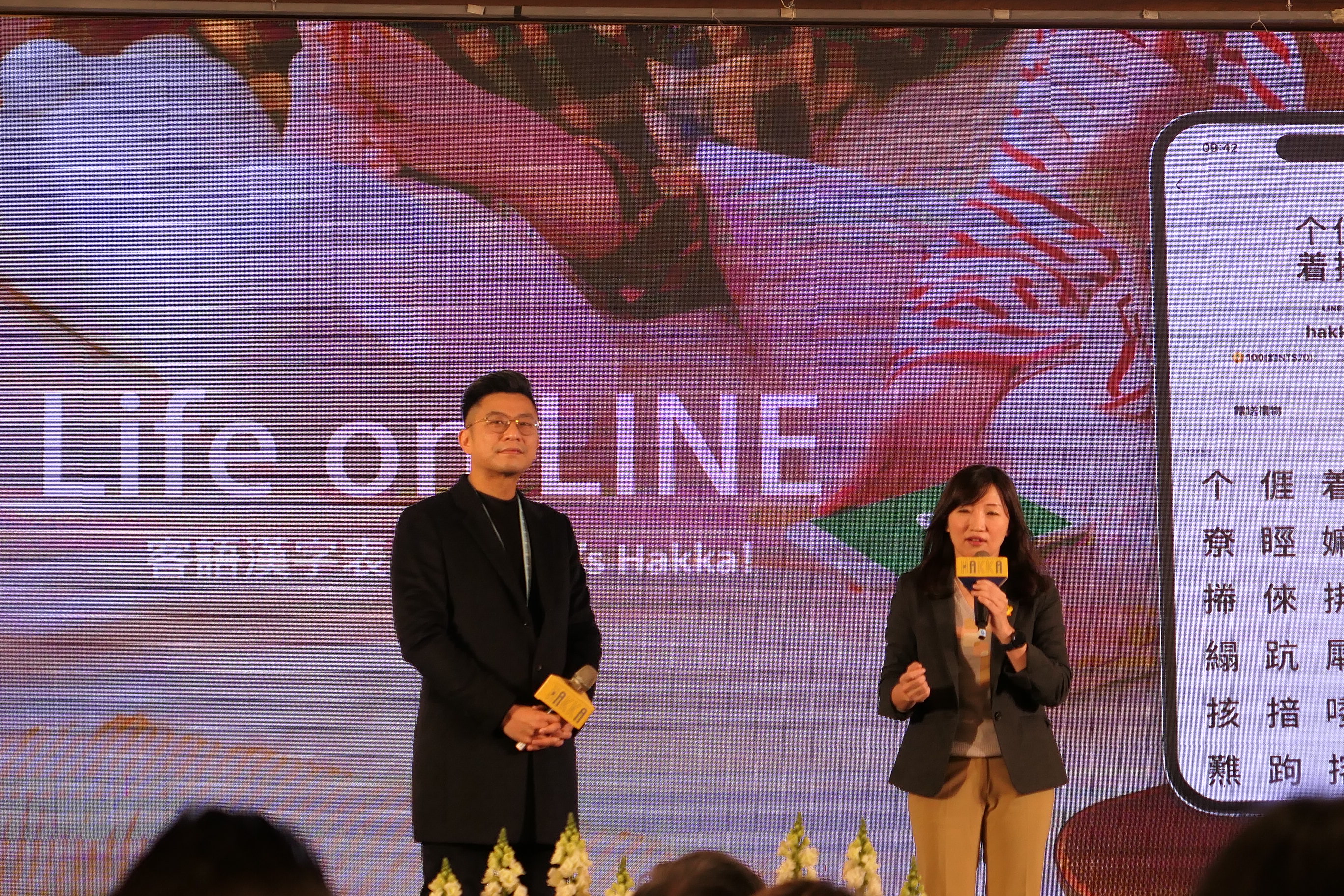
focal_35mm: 107
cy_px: 448
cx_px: 672
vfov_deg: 12.8
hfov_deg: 19.1
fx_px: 3994
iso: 400
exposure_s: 1/125
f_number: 2.8
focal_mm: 26.4
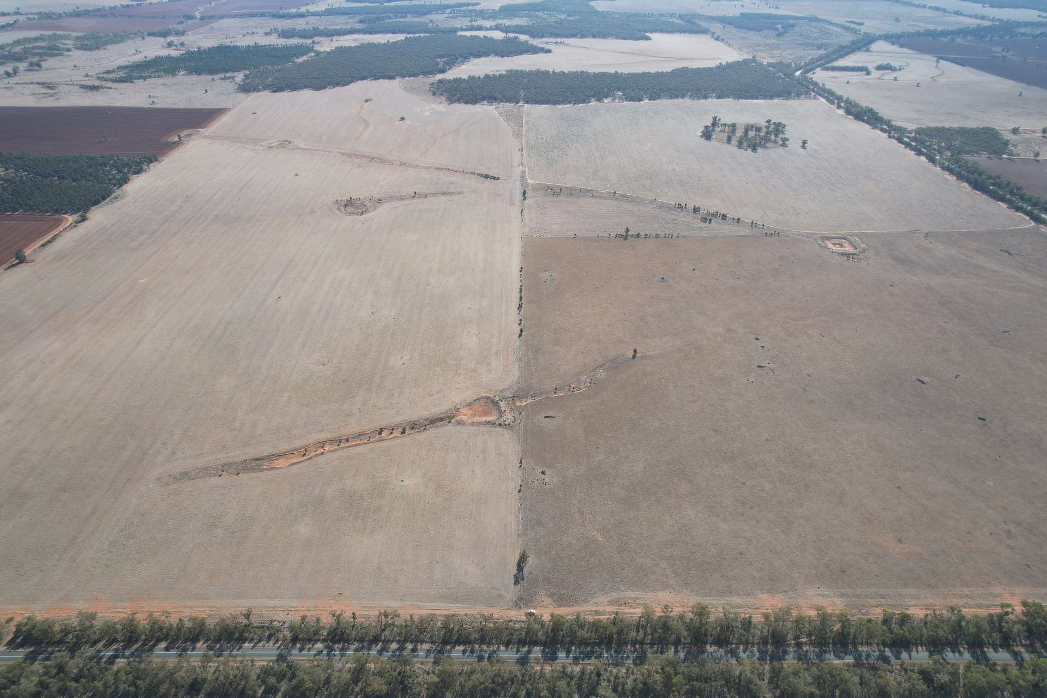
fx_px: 640
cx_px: 524
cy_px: 349
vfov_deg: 57.2
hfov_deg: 78.6
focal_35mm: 22
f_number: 2.8
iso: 100
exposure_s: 1/1000
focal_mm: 8.38
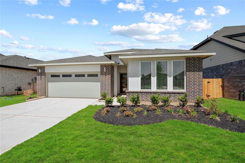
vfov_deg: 77.3
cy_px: 82
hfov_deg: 100.4
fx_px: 102
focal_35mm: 15
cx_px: 122
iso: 100
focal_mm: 15
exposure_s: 1/640
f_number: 8
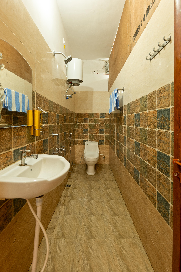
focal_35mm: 14
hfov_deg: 81.2
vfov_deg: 104.3
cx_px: 90
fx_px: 106
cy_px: 136
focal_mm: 14
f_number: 8
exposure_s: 1/2
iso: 640
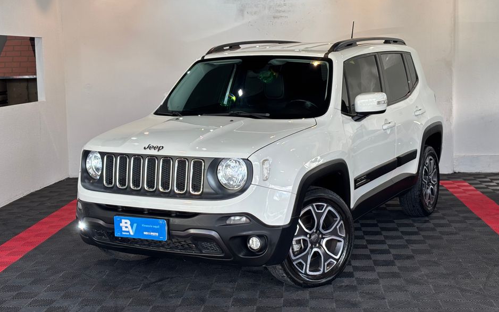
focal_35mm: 56
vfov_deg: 23.1
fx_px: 762
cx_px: 248
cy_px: 147
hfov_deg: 36.3
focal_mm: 5.96
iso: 32
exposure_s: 1/212
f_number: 1.6
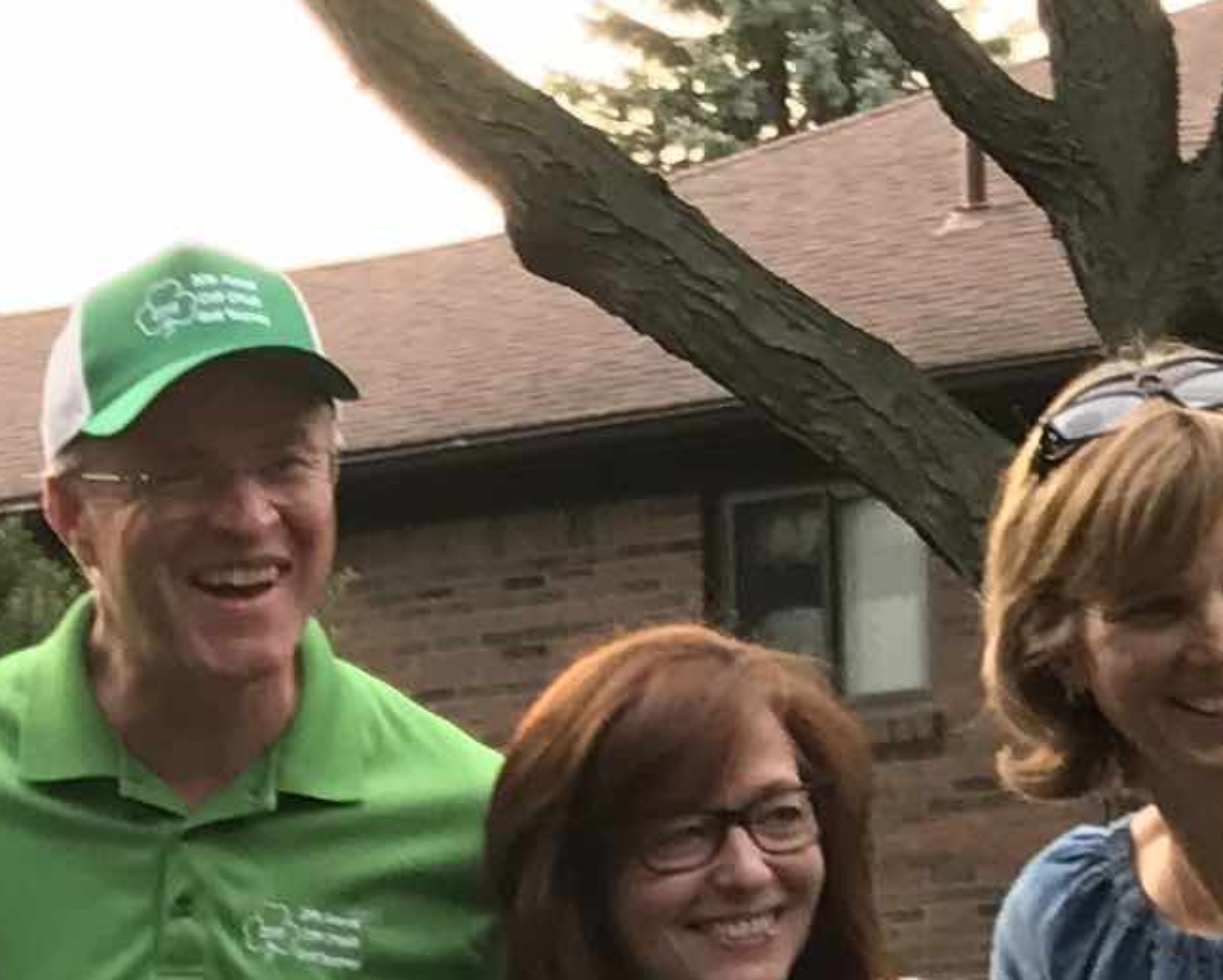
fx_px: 6193
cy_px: 1548
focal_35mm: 171
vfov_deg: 8.8
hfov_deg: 10.8
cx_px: -663
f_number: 1.8
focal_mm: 3.99
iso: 32
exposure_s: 1/60
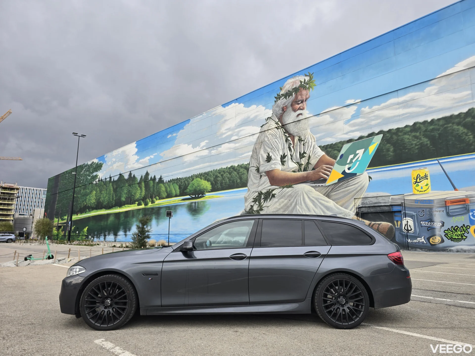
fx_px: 316
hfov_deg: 73.9
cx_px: 238
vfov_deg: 58.9
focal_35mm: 23
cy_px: 178
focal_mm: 6.3
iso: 16
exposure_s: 1/180
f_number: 1.7
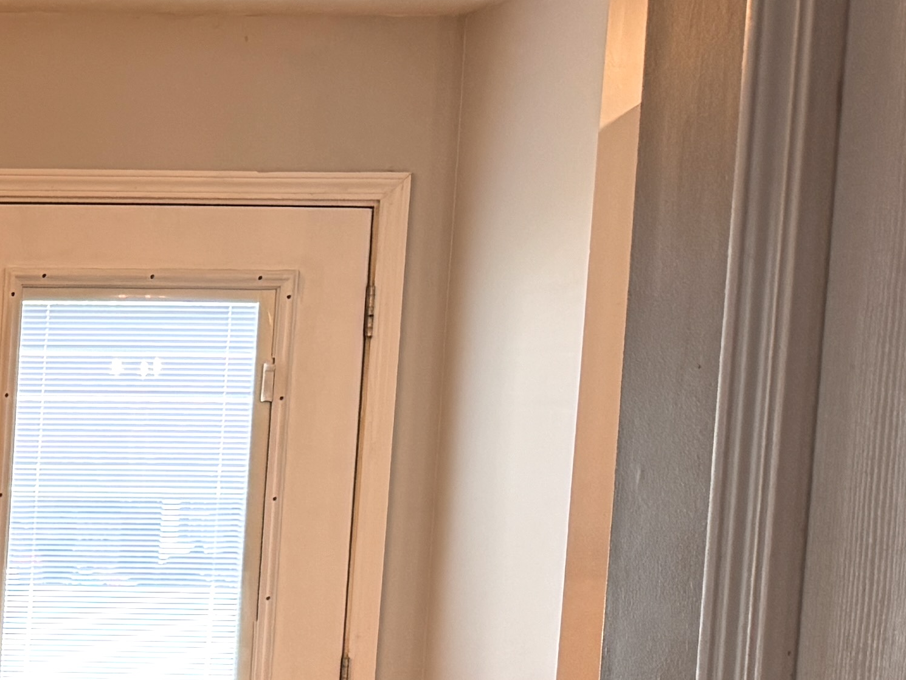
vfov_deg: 15.6
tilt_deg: -6.6
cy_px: 754
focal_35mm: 92
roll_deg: -0.8
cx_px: -706
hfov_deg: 17.5
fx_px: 2408
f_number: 1.78
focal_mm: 6.76
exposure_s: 1/120
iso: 100
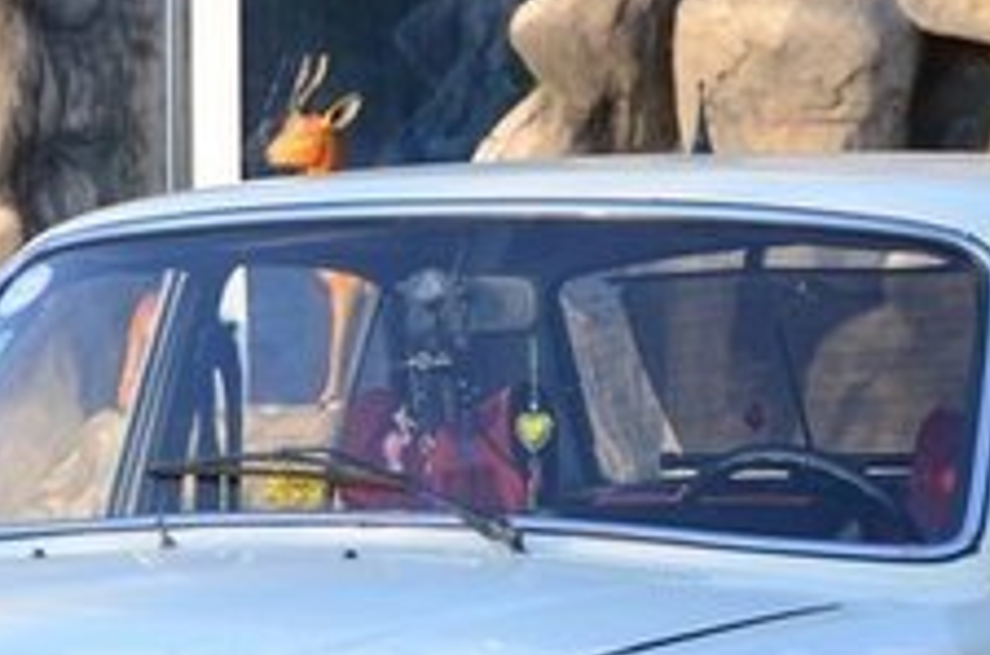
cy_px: 714
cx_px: 515
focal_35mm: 361
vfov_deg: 3.8
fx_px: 9906
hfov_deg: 5.7
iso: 400
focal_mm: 82
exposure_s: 1/640
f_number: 6.3
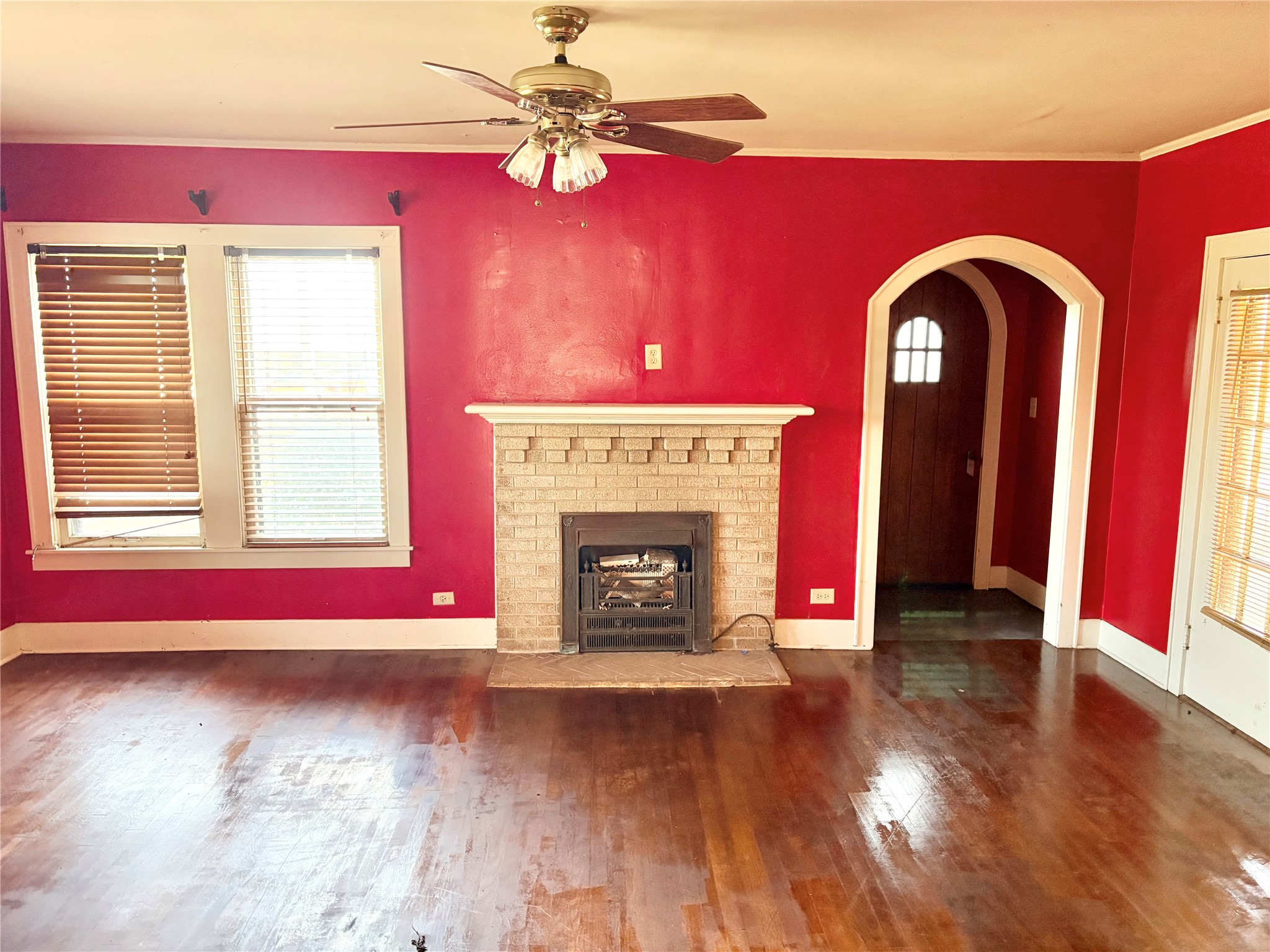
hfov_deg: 67.3
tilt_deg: -8.1
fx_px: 954
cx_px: 635
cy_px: 476
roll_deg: +0.1
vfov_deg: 53.1
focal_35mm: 26
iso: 500
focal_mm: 5.96
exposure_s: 1/48
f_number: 1.6
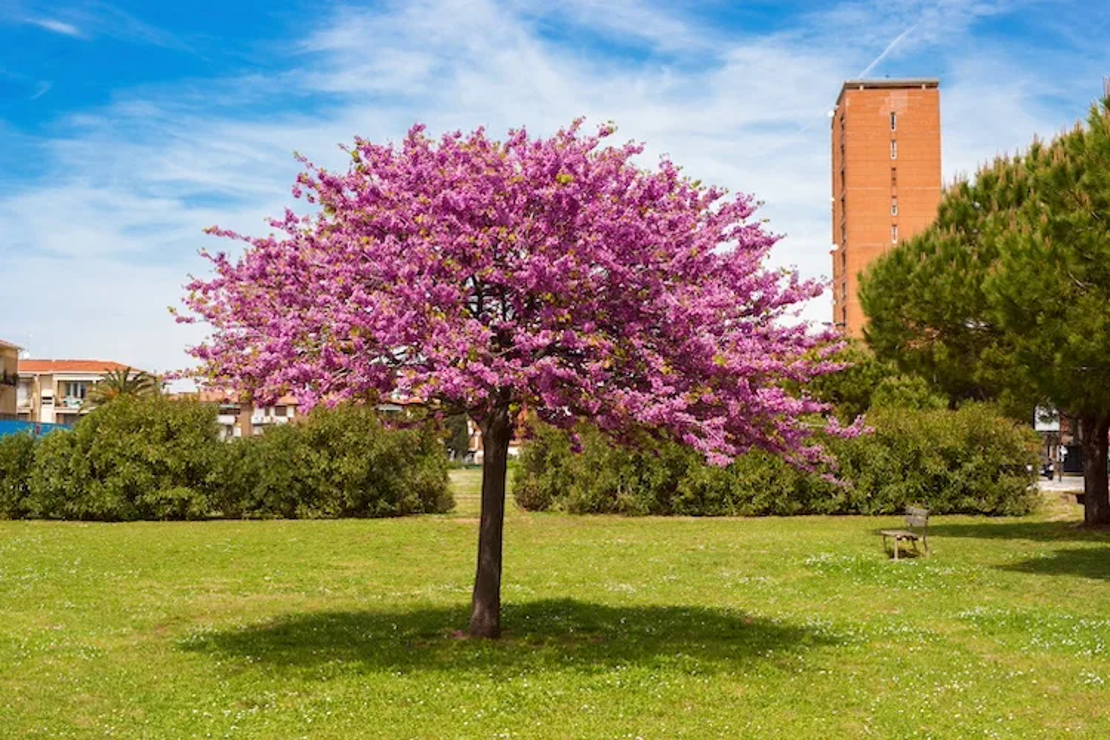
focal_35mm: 50
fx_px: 1542
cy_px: 370
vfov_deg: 27.0
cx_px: 555
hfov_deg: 39.6
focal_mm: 50
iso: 100
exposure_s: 1/100
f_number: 11
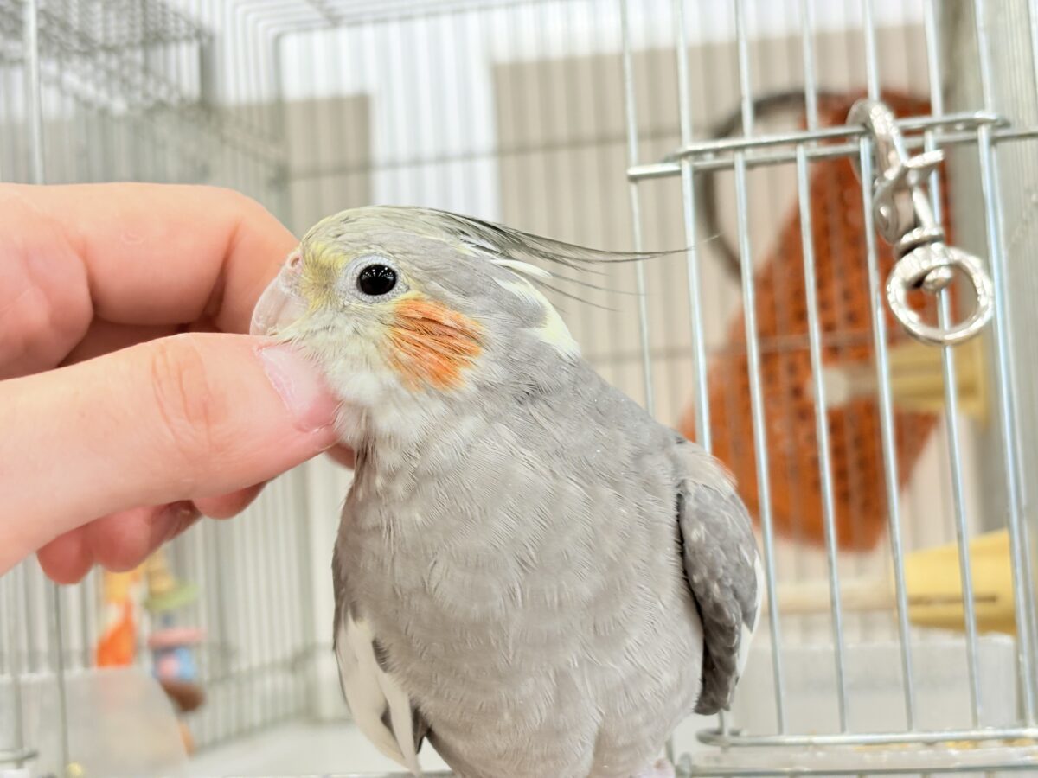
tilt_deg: +5.3
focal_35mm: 52
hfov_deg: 36.8
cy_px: 389
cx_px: 519
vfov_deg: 28.0
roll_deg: +4.4
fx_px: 1559
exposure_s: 1/50
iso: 80
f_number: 1.6
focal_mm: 5.96
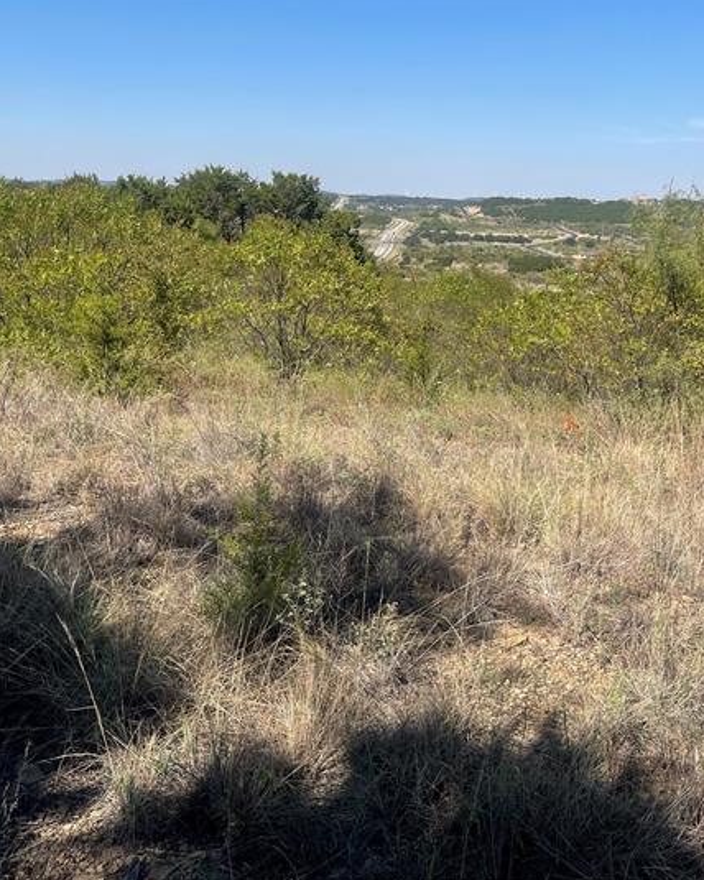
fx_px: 912
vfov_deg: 50.1
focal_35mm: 35
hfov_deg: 42.1
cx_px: 418
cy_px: 255
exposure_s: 1/3922
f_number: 1.6
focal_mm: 5.1
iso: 32
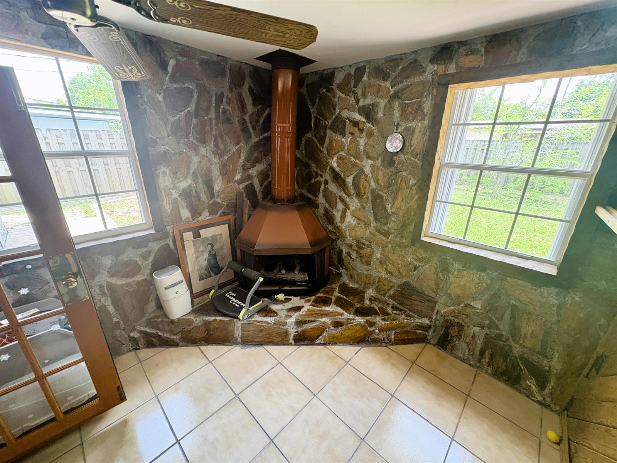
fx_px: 250
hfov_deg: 102.1
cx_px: 308
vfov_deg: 85.7
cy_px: 232
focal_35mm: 14
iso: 400
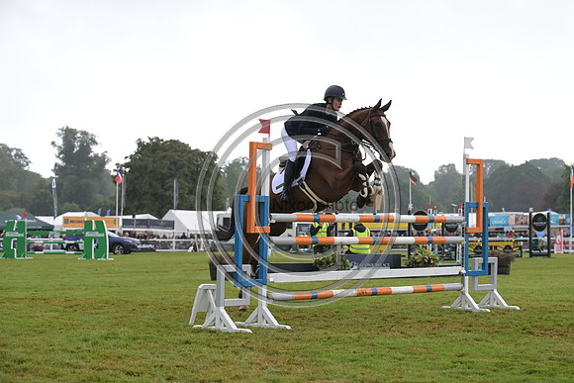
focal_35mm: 80
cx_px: 287
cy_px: 192
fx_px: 1276
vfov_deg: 17.1
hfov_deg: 25.4
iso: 1250
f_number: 4.5
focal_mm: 80
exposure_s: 1/1250
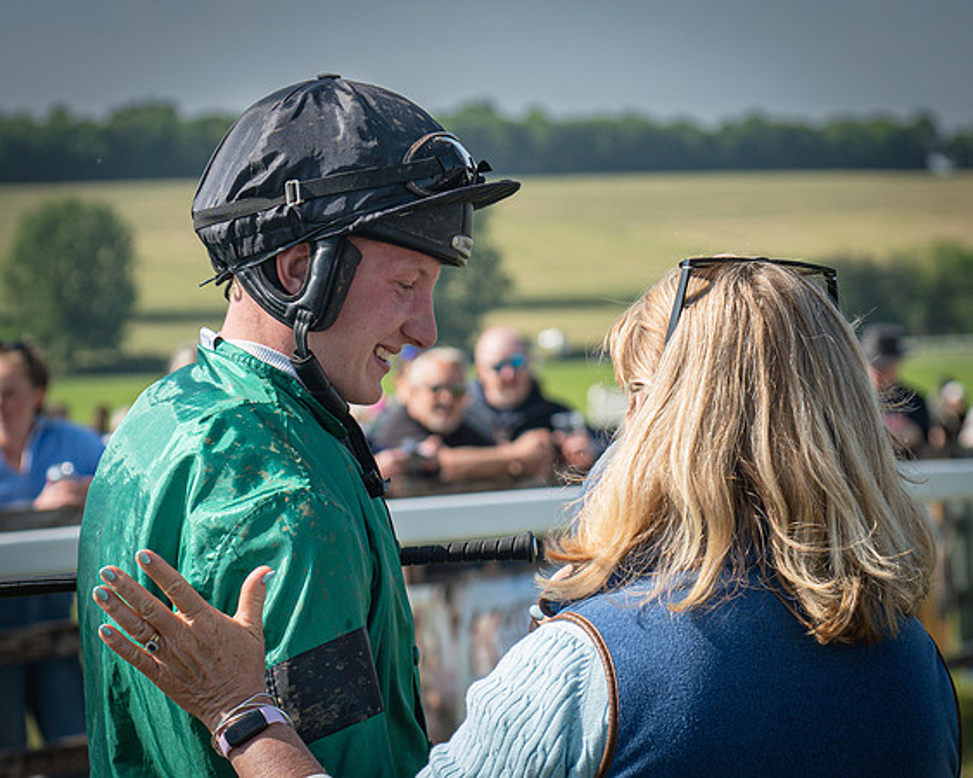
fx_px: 4527
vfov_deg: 9.8
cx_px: 456
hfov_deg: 12.3
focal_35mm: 157
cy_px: 389
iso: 320
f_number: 4
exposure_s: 1/1400
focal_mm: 92
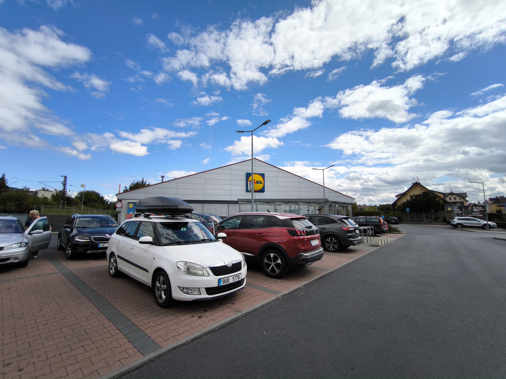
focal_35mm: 15
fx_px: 219
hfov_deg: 98.2
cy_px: 190
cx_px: 253
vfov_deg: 81.7
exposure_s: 1/1339
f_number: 2.2
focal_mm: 1.91
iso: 50
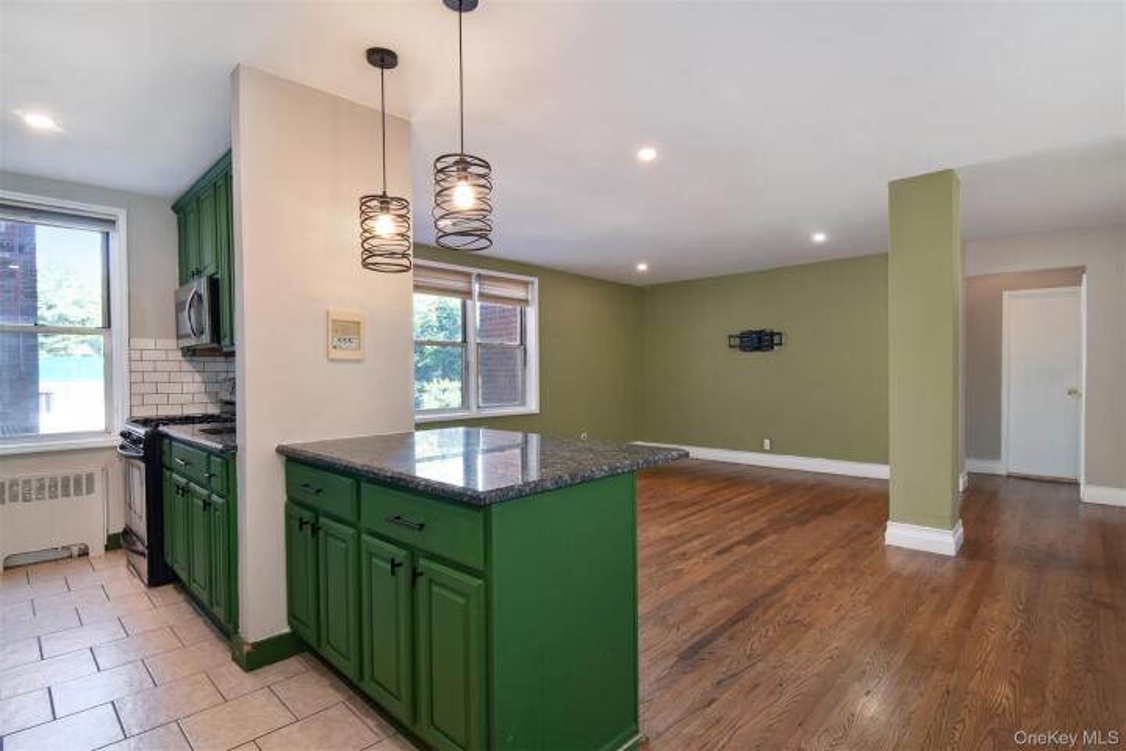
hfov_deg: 95.0
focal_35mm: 16
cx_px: 563
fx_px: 516
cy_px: 376
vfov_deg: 72.1
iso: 640
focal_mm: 11
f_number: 8
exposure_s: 1/30
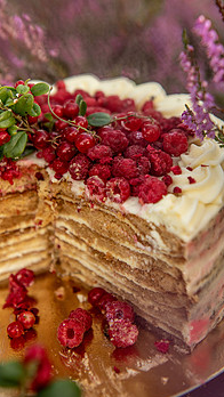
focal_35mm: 65
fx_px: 686
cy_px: 156
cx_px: 106
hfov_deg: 18.6
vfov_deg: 32.2
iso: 400
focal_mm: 48
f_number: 2.8
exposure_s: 1/400
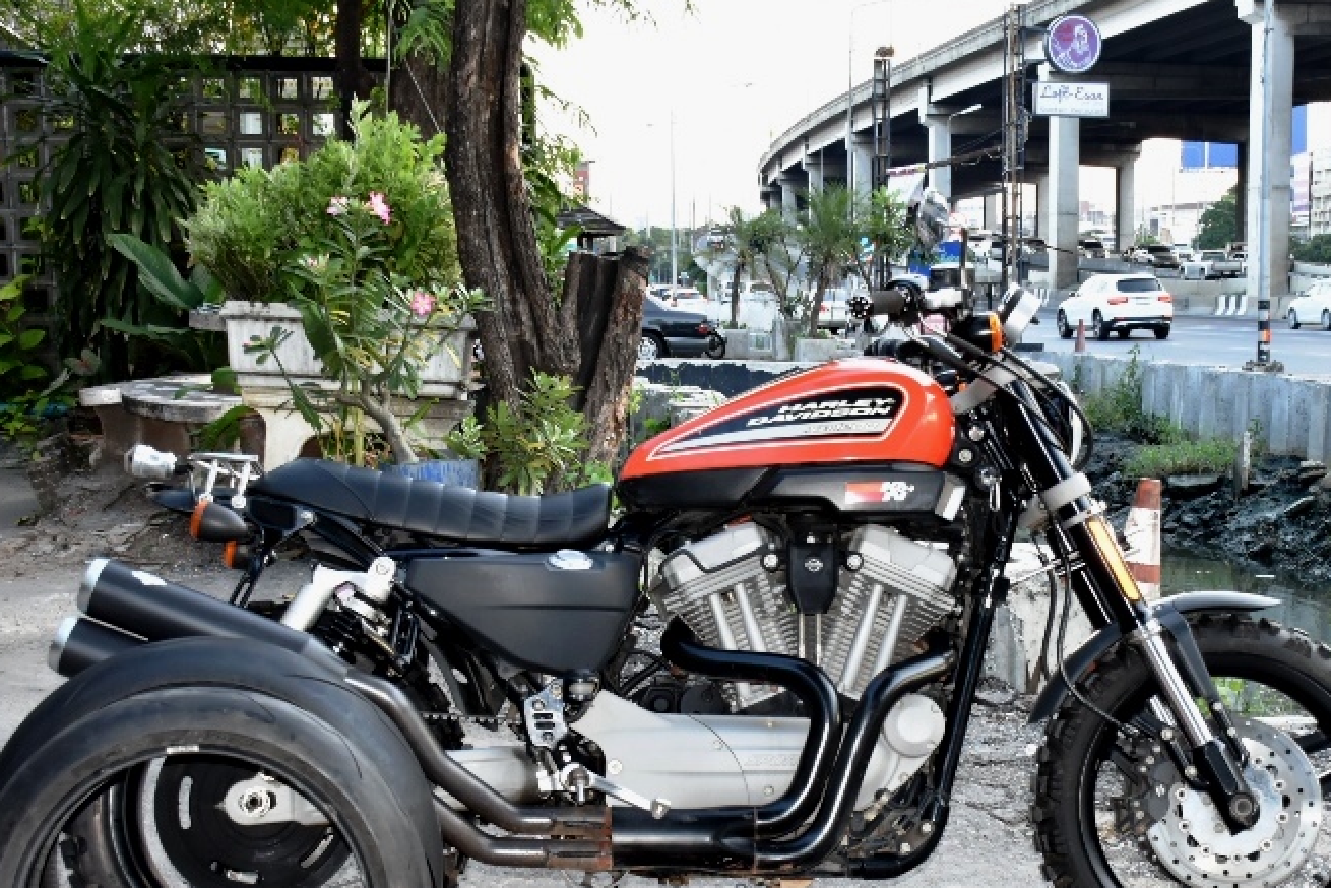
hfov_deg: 36.2
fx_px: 2034
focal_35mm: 55
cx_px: 760
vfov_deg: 24.5
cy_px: 589
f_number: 5.6
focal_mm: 24
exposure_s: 1/125
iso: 800
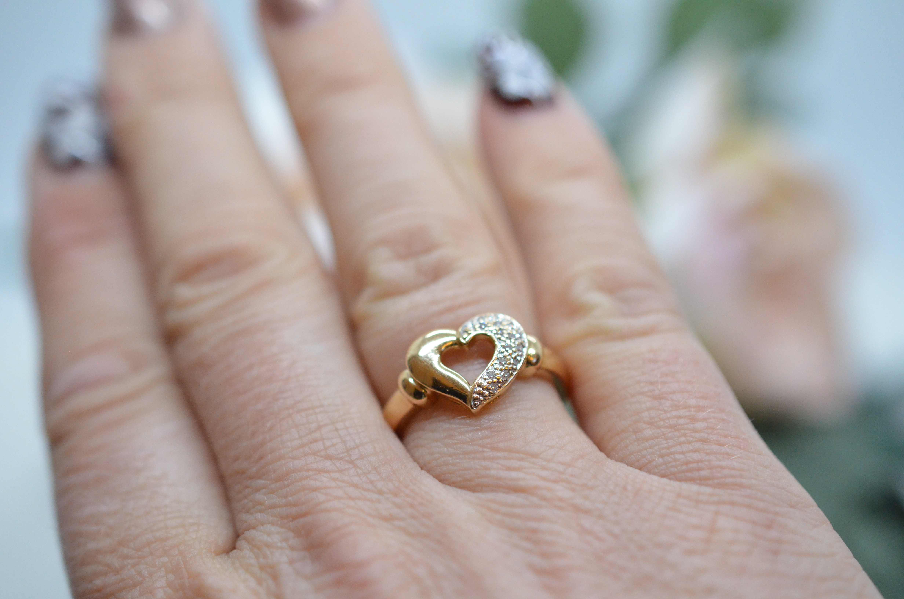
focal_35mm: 60
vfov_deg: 22.5
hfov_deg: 33.5
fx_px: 1504
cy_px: 300
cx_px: 452
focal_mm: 40
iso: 3200
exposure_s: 1/2500
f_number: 4
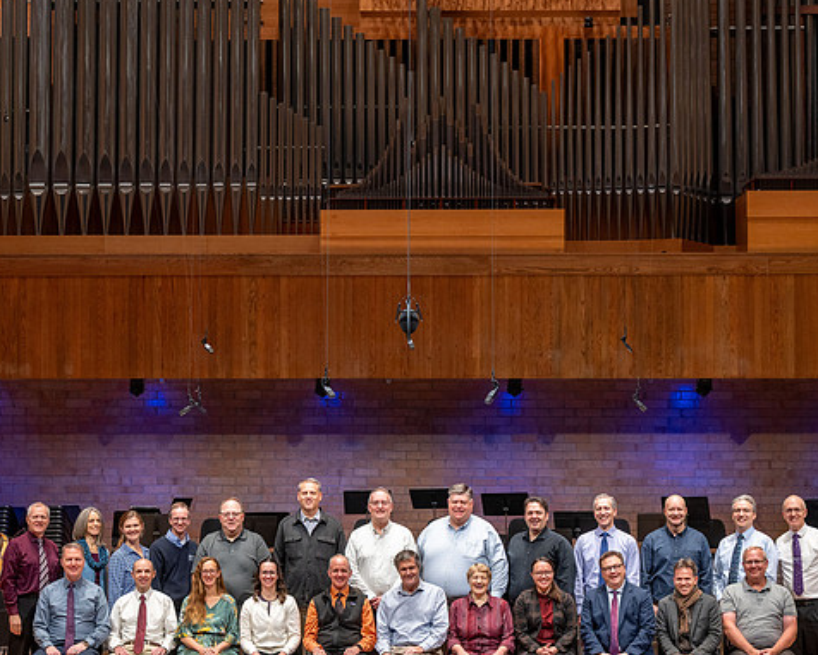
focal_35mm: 95
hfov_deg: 20.2
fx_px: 2300
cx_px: 398
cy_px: 368
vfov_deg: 16.2
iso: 640
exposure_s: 1/160
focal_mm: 70
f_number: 2.8
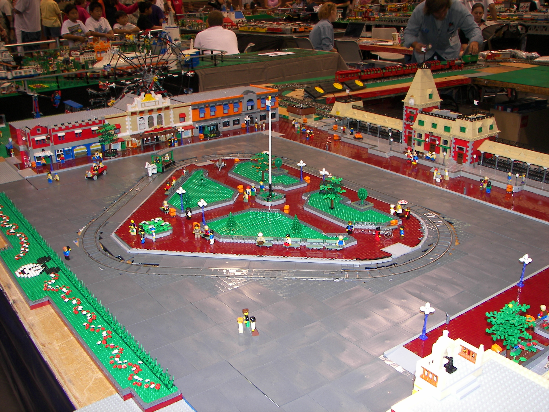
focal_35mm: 36
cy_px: 206
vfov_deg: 39.7
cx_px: 274
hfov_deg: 51.4
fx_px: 571
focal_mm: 6
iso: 50
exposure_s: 1/30
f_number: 2.8
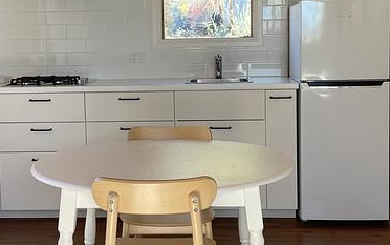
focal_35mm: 46
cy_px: 104
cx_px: 179
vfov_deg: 28.0
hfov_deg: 43.4
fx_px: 489
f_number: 1.6
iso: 40
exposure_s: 1/121
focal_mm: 4.2
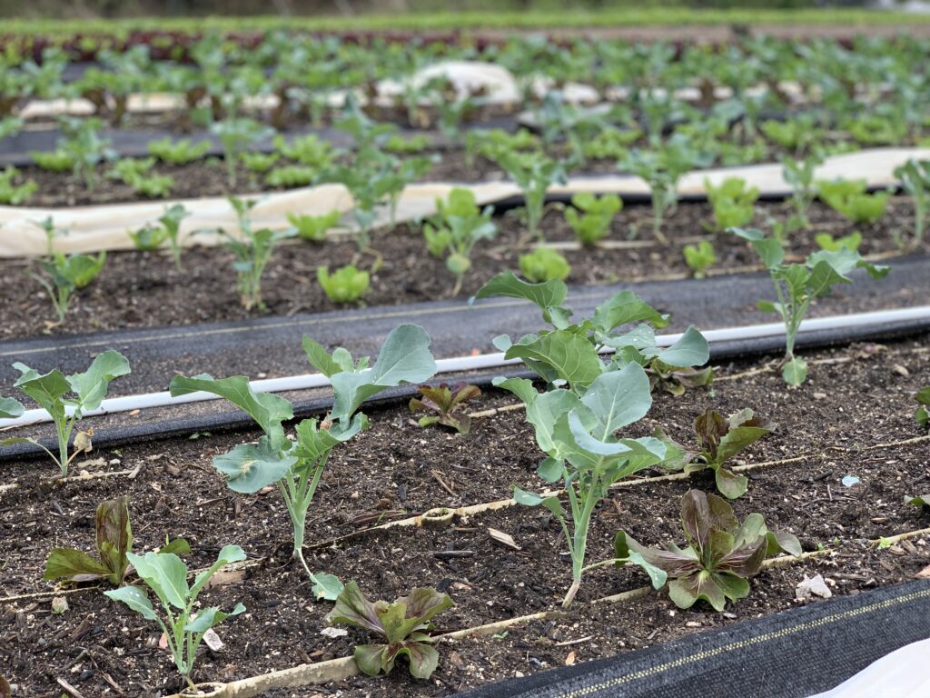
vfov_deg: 28.0
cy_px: 349
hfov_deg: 36.8
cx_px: 465
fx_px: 1397
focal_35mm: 52
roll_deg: -2.9
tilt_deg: -17.2
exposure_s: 1/186
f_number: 2.4
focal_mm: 6
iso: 16
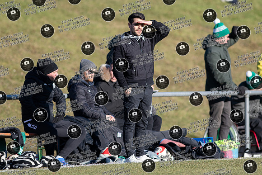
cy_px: 60
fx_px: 3893
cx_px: 138
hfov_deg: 3.9
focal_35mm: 535
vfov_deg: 2.6
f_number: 3.2
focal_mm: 300
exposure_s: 1/1600
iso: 200
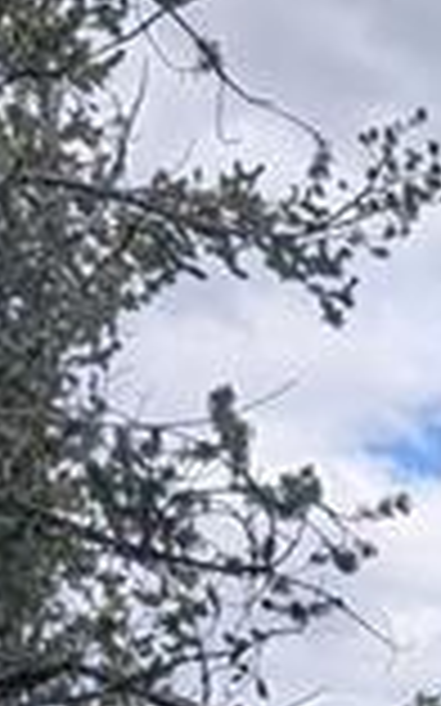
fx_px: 3195
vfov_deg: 11.7
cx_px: 1534
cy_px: 1255
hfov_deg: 6.8
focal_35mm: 166
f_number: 1.68
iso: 22
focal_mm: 6.9
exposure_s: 1/569
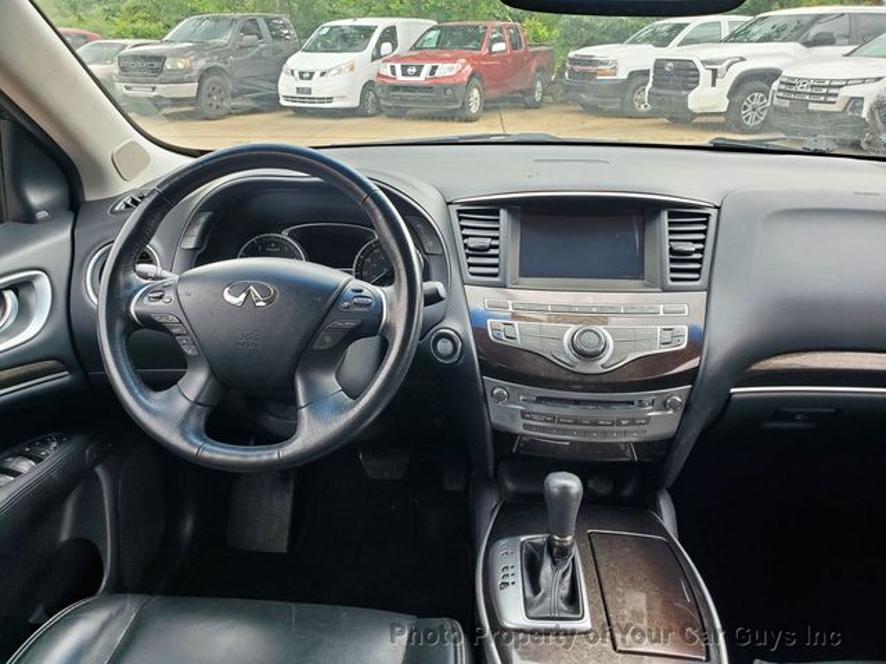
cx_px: 443
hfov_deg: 67.3
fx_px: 665
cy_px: 332
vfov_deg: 53.1
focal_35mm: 26
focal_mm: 4.3
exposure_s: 1/85
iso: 125
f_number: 2.4
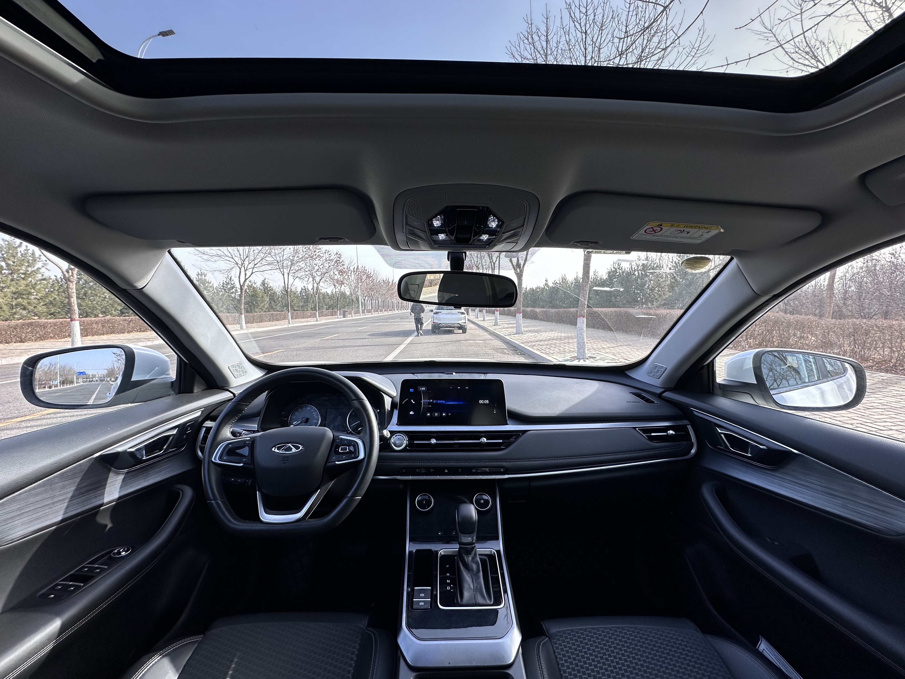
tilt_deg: -5.5
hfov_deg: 102.1
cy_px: 340
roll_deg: +1.1
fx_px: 366
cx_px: 452
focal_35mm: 14
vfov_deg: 85.7
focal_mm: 2.22
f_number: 2.2
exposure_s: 1/400
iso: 40
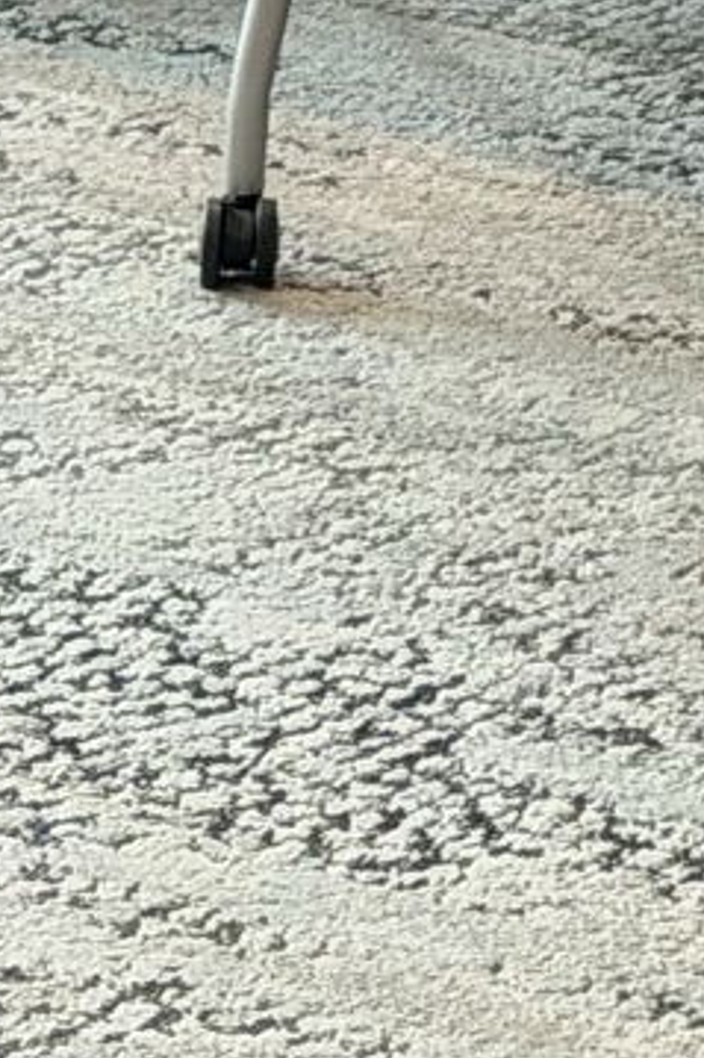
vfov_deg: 6.8
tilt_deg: -3.7
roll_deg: -2.3
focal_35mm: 278
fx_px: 8162
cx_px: 1788
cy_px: -1886
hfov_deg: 4.8
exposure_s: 1/80
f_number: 1.78
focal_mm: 6.76
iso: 160
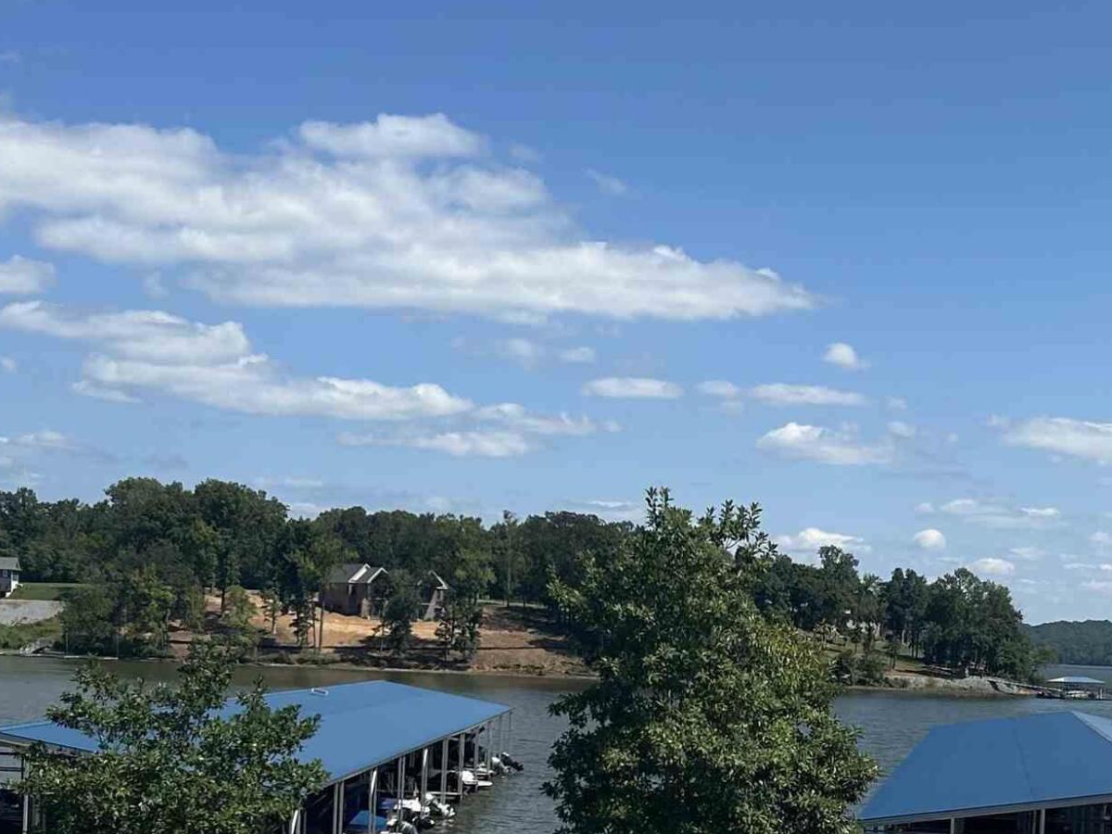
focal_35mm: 65
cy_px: 743
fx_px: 2088
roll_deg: -1.7
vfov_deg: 22.1
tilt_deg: -4.7
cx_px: 683
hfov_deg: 29.7
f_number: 1.5
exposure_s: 1/5076
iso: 50
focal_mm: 5.7
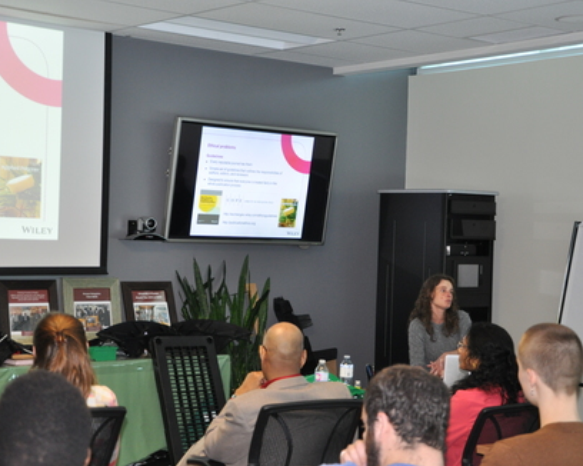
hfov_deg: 27.5
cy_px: 230
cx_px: 267
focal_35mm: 69
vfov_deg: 22.1
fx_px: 1190
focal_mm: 40
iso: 800
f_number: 4.5
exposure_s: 1/60
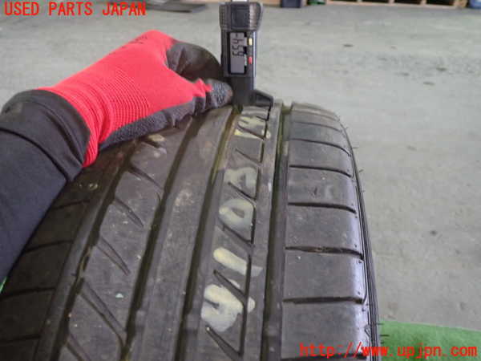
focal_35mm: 30
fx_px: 417
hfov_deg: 60.0
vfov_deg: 46.8
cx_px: 240
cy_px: 180
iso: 640
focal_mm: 5.4
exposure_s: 1/30
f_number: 2.3
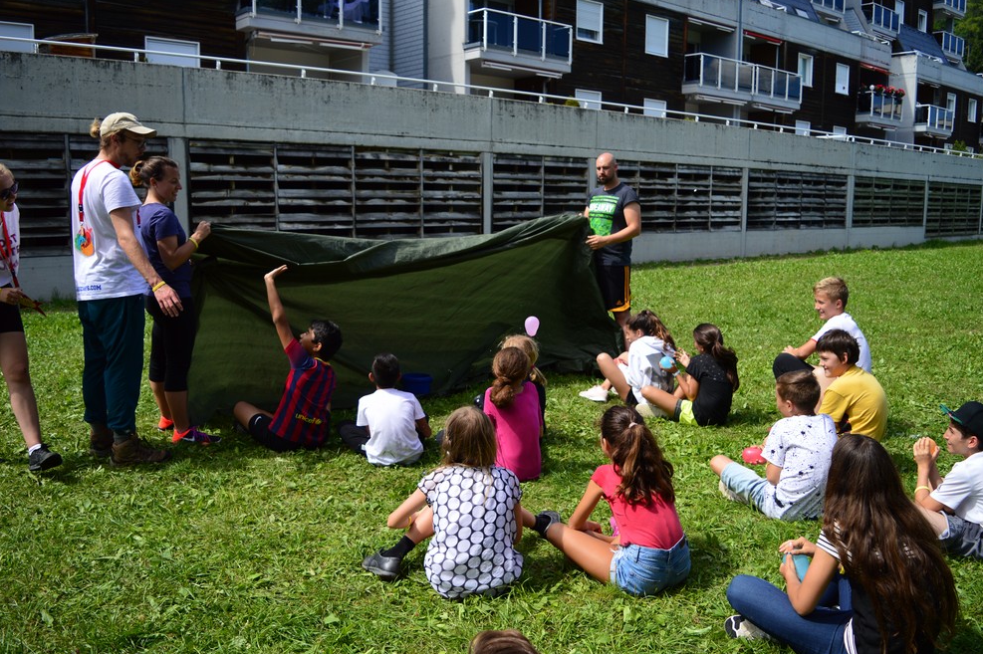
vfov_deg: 46.4
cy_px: 334
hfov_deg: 65.5
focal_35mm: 28
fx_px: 764
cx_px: 509
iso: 100
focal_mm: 18
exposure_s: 1/640
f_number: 3.5
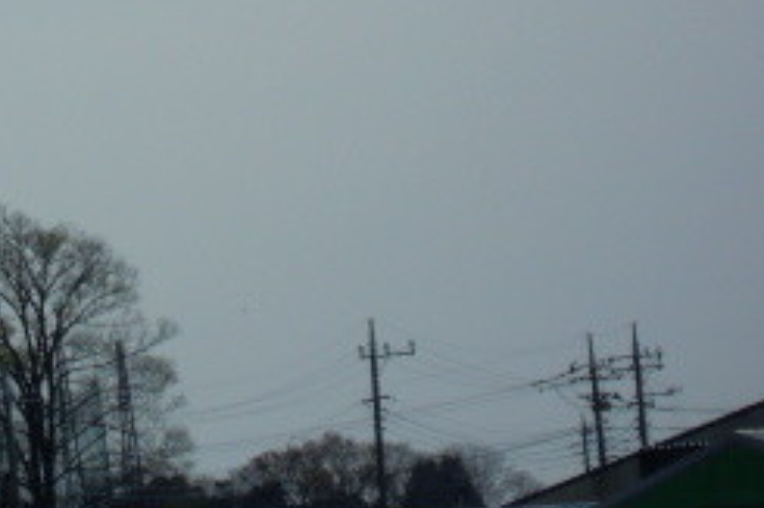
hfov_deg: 5.4
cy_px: -84
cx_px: -112
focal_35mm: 380
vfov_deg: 3.6
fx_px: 8059
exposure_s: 1/1000
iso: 100
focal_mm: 25
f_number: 6.6
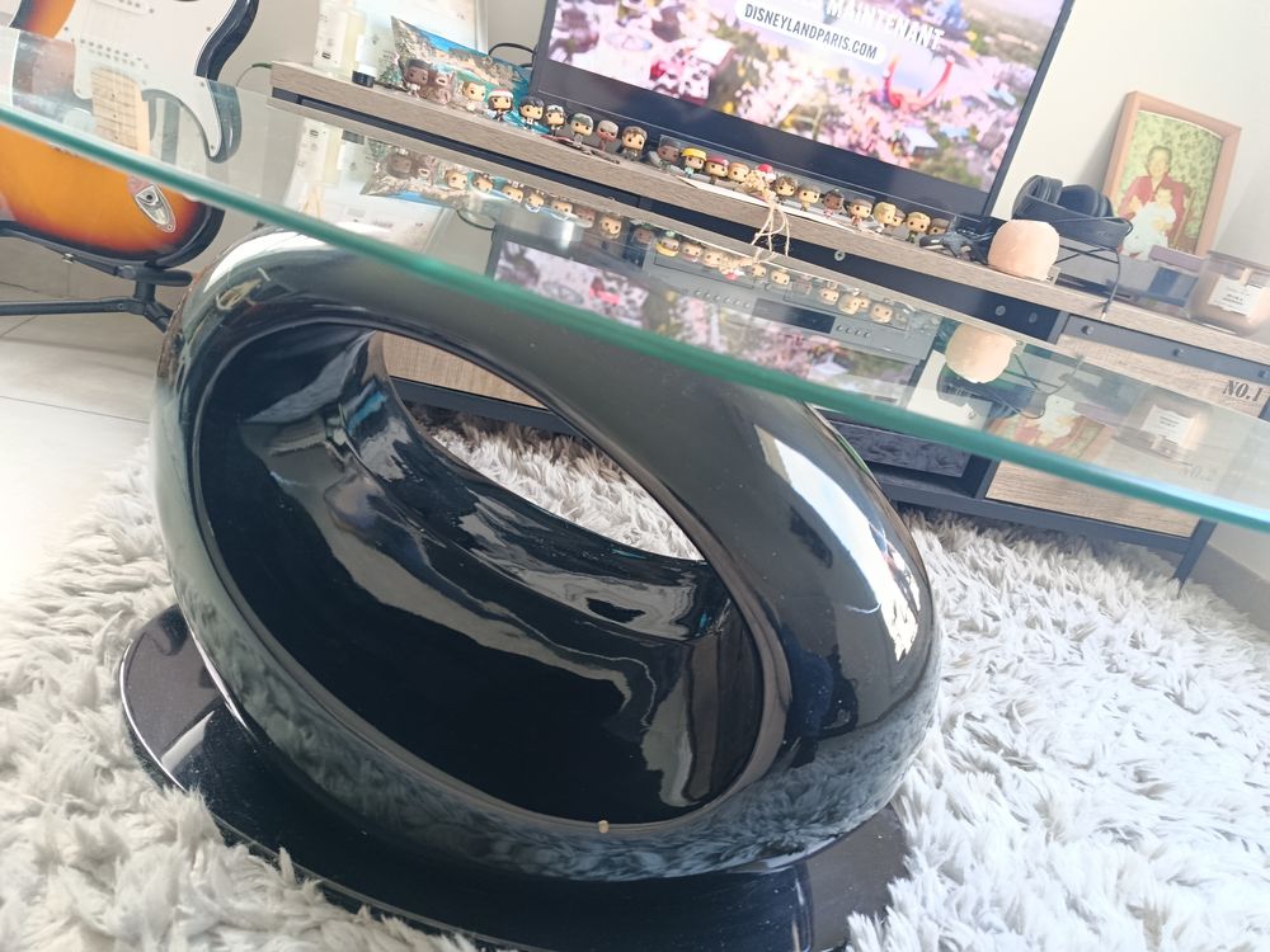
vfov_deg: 56.8
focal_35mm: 24
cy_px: 476
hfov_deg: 71.6
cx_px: 635
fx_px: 881
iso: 1096
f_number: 1.7
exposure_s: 1/50
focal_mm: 5.24
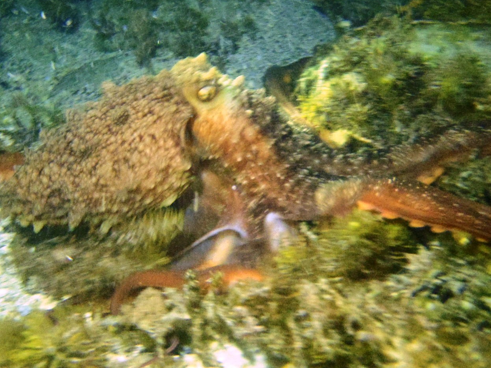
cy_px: 144
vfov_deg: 39.5
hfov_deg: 51.3
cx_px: 227
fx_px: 511
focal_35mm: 36
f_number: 3.9
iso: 400
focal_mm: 5
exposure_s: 1/10
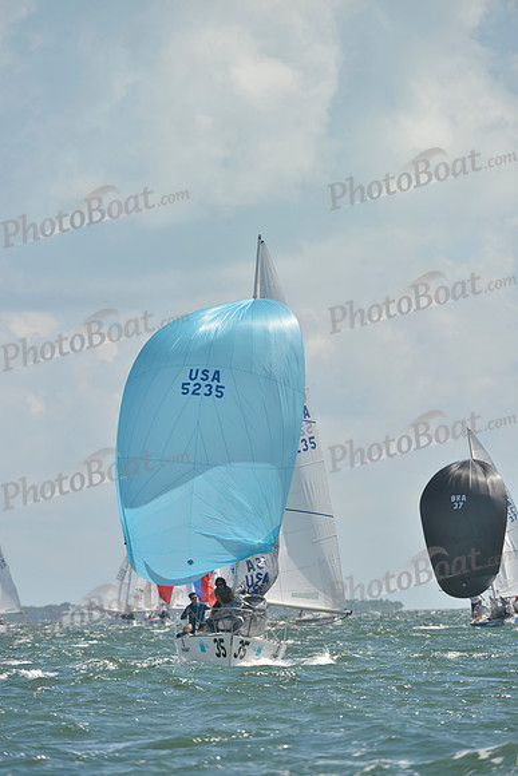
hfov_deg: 3.8
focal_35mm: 360
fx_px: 7765
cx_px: 259
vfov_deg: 5.7
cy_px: 388
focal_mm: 360
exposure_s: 1/1000
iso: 200
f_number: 7.1
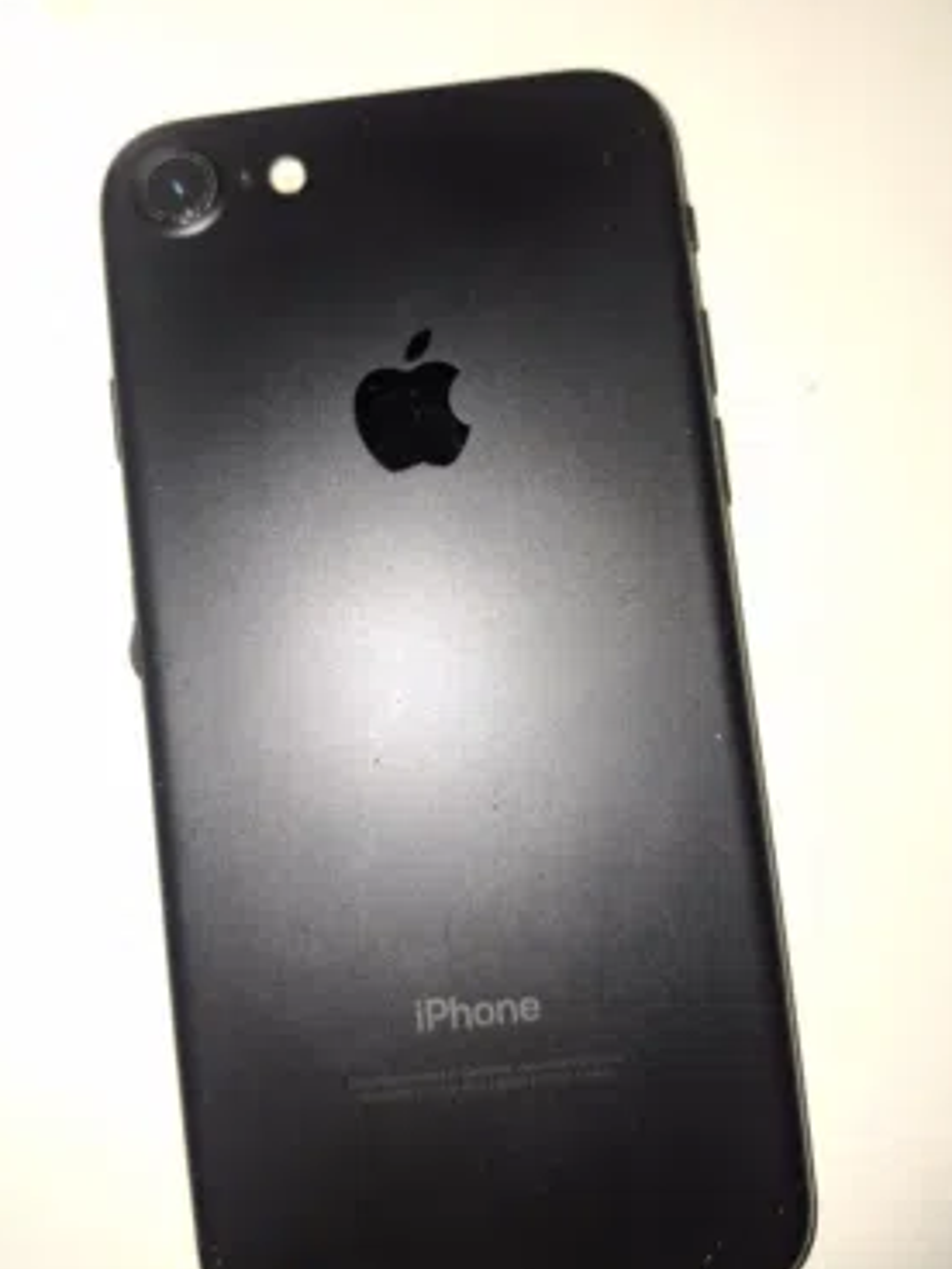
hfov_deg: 54.9
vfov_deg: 69.4
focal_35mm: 25
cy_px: 648
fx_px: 917
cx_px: 459
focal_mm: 5.54
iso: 50
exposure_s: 1/100
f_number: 1.8
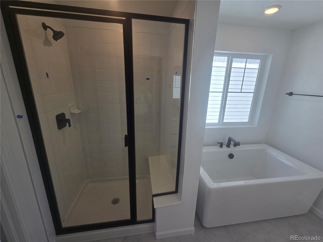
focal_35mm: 13
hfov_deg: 106.2
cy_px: 121
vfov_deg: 89.9
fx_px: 121
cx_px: 162
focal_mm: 2.2
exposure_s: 1/273
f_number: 2.2
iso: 50
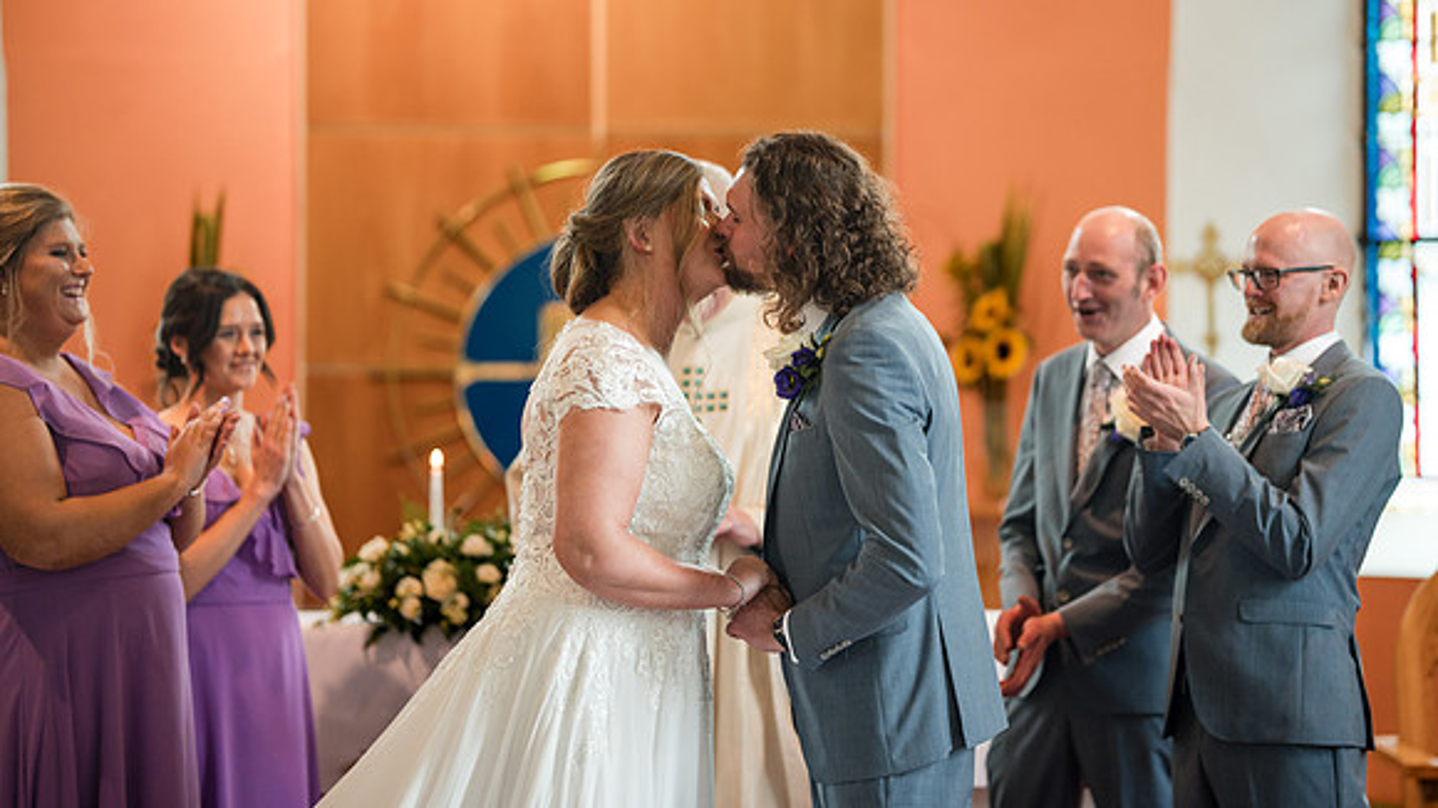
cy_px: 303
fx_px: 3578
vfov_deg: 12.9
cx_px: 758
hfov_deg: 22.7
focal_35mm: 94
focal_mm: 85
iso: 640
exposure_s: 1/500
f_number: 1.4
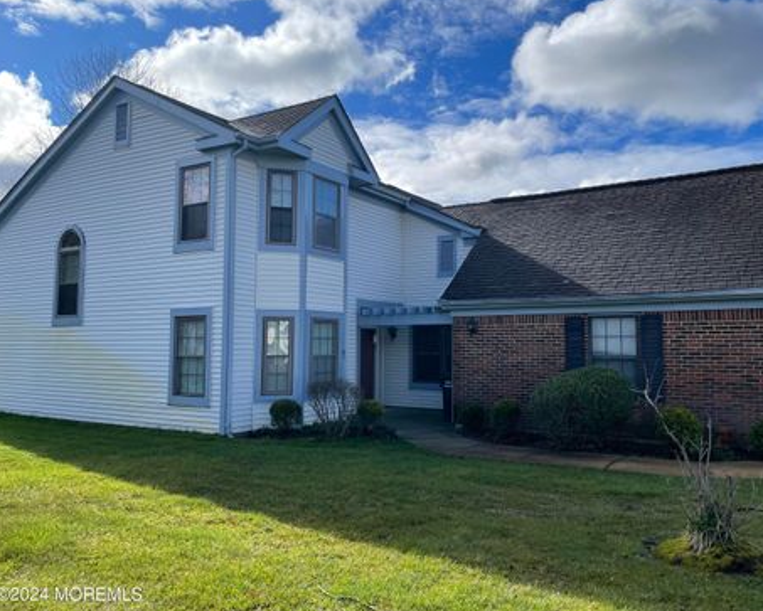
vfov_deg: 51.6
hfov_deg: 62.1
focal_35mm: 28
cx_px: 416
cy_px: 307
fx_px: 633
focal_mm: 4.2
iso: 32
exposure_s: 1/2564
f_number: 1.6
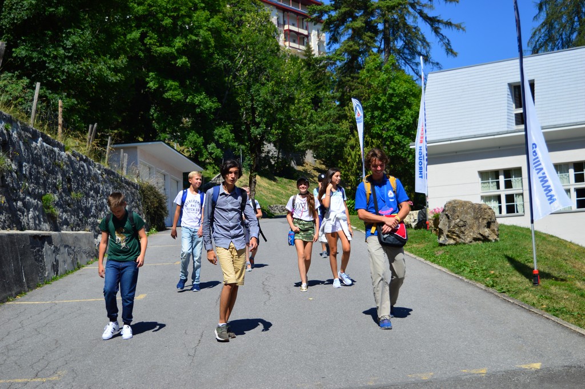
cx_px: 292
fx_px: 974
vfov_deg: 22.6
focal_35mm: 60
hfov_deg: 33.4
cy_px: 194
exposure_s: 1/800
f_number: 4.8
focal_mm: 40
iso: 100
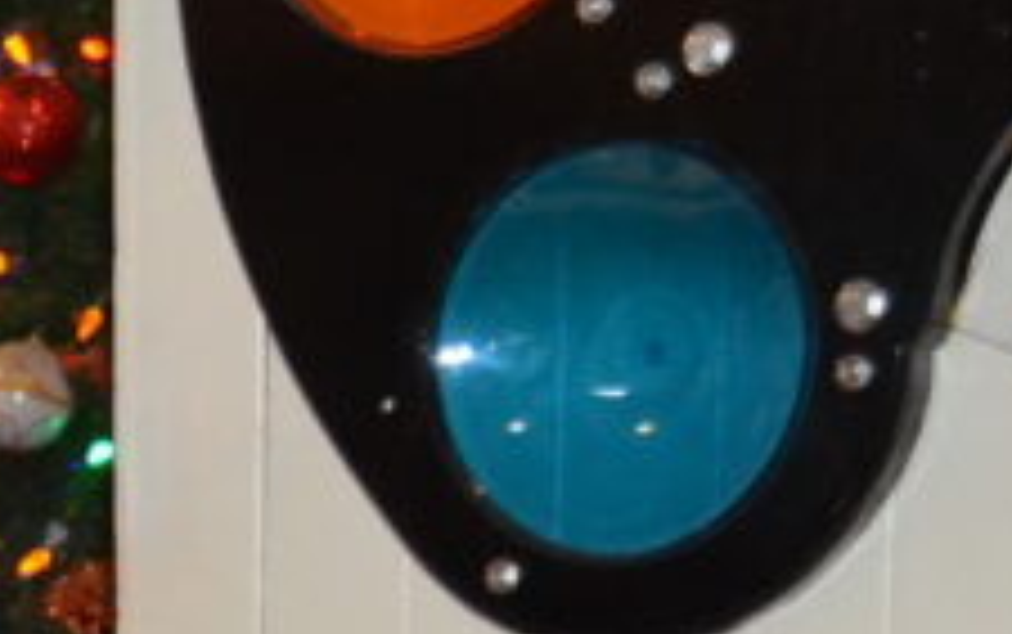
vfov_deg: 8.1
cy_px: 1351
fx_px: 4223
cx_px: -652
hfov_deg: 12.7
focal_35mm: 153
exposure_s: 1/60
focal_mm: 22
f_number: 4
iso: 3200
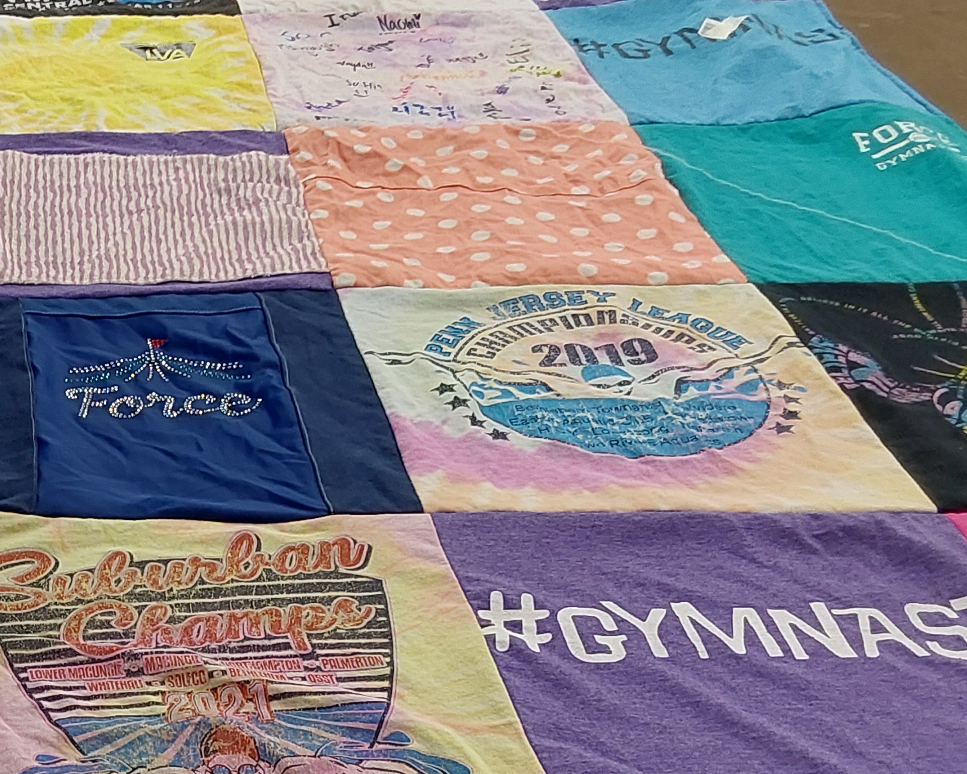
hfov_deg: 29.3
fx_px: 1689
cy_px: 697
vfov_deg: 25.0
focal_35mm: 59
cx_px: -59
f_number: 1.9
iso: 100
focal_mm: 2.91
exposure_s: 1/60
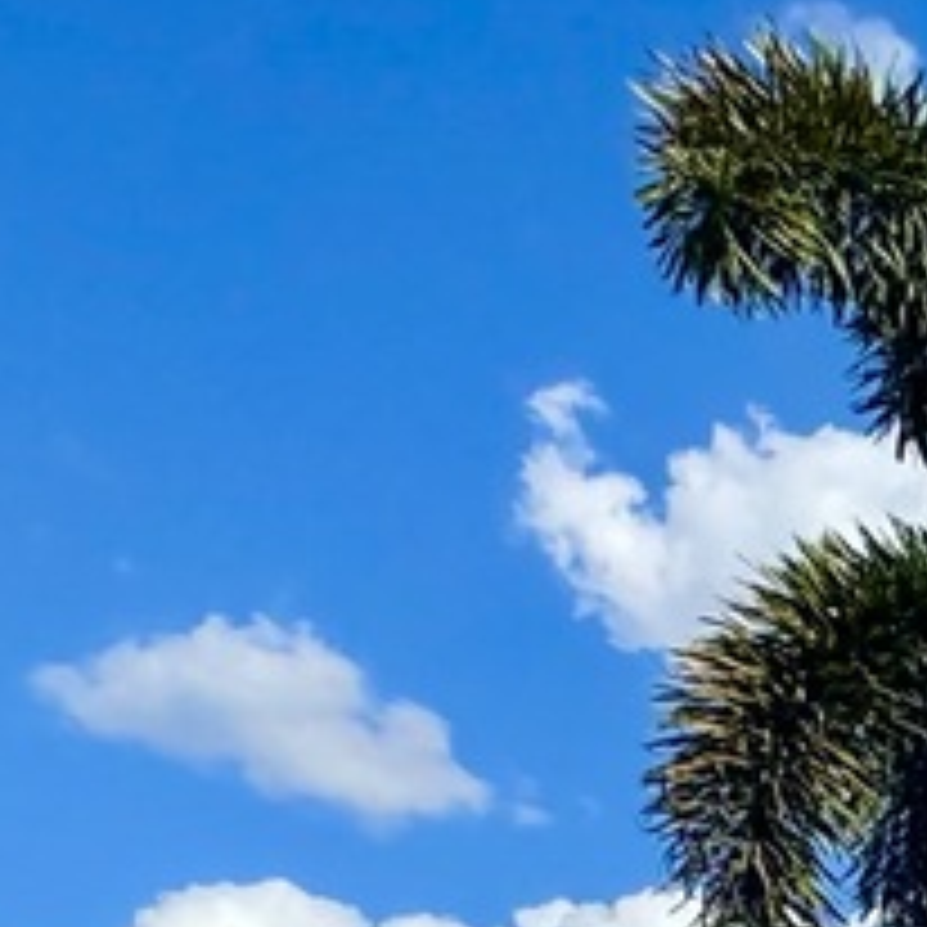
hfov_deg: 14.3
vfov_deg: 15.8
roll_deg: -0.7
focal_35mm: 90
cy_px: 1771
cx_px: 2097
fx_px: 2727
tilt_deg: +1.6
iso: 50
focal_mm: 2.22
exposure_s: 1/2770
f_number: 2.2
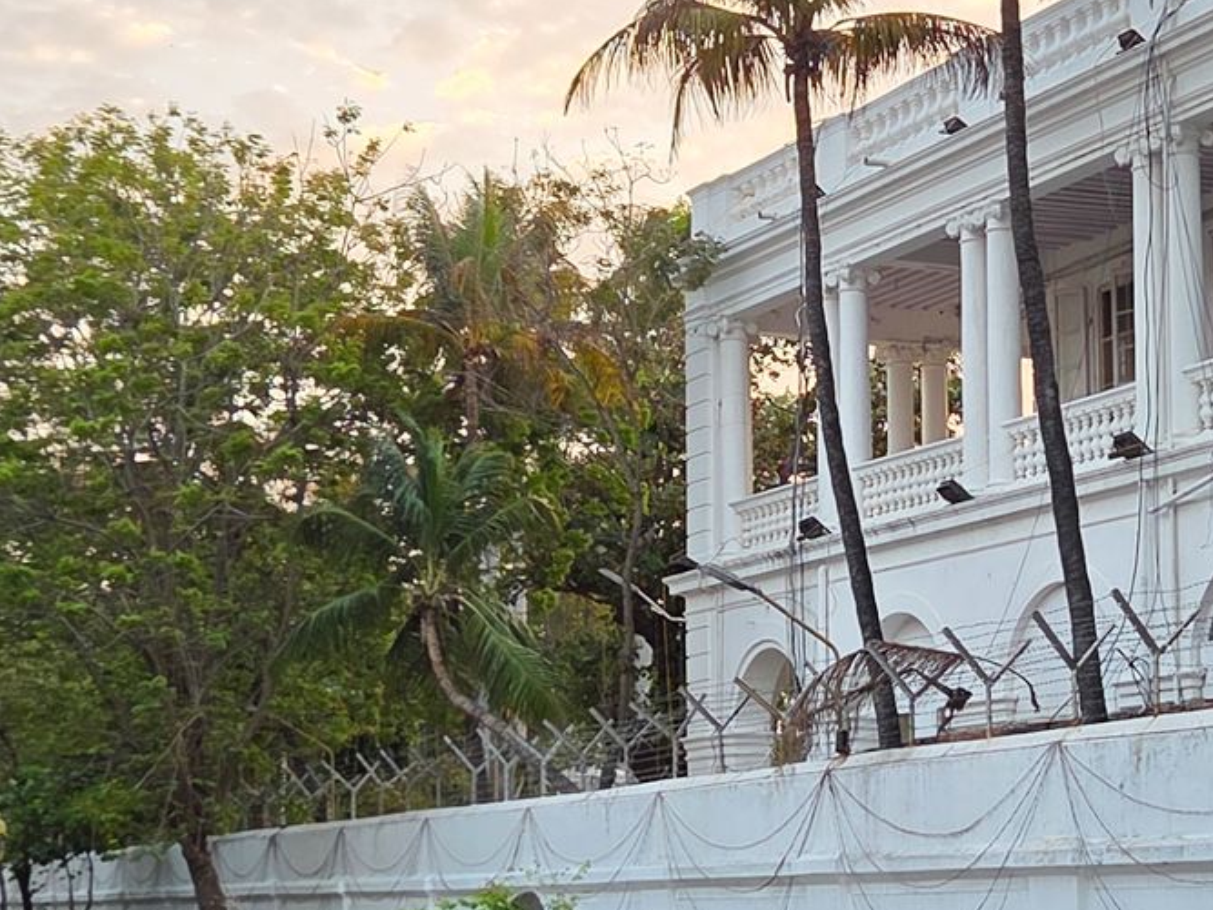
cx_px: 1177
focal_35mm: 69
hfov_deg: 26.8
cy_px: 570
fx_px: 2417
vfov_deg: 21.3
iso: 40
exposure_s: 1/100
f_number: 1.8
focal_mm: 5.4
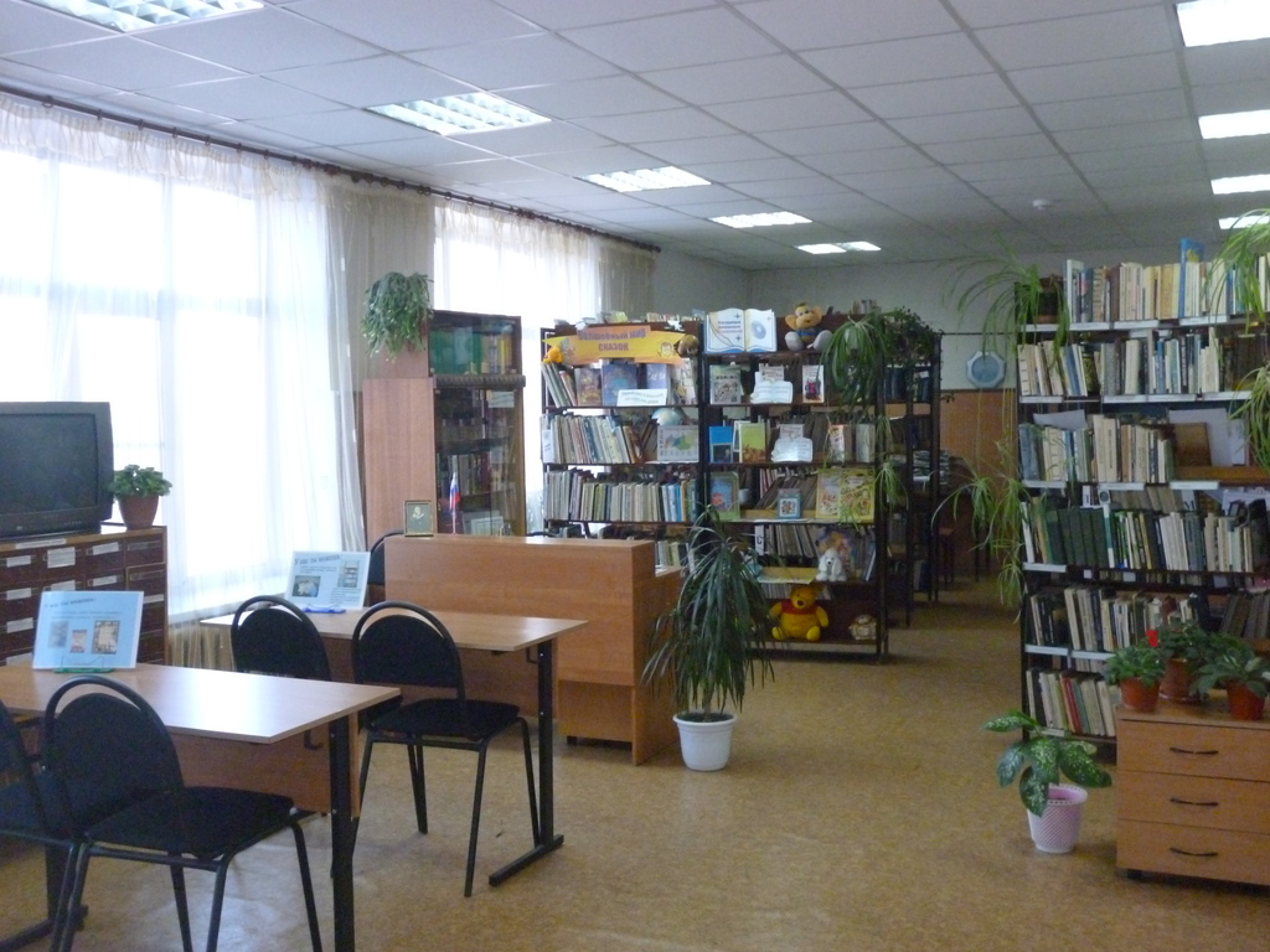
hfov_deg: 51.4
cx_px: 635
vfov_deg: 39.7
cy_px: 476
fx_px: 1321
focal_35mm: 36
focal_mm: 6.4
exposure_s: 1/60
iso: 640
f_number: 3.5
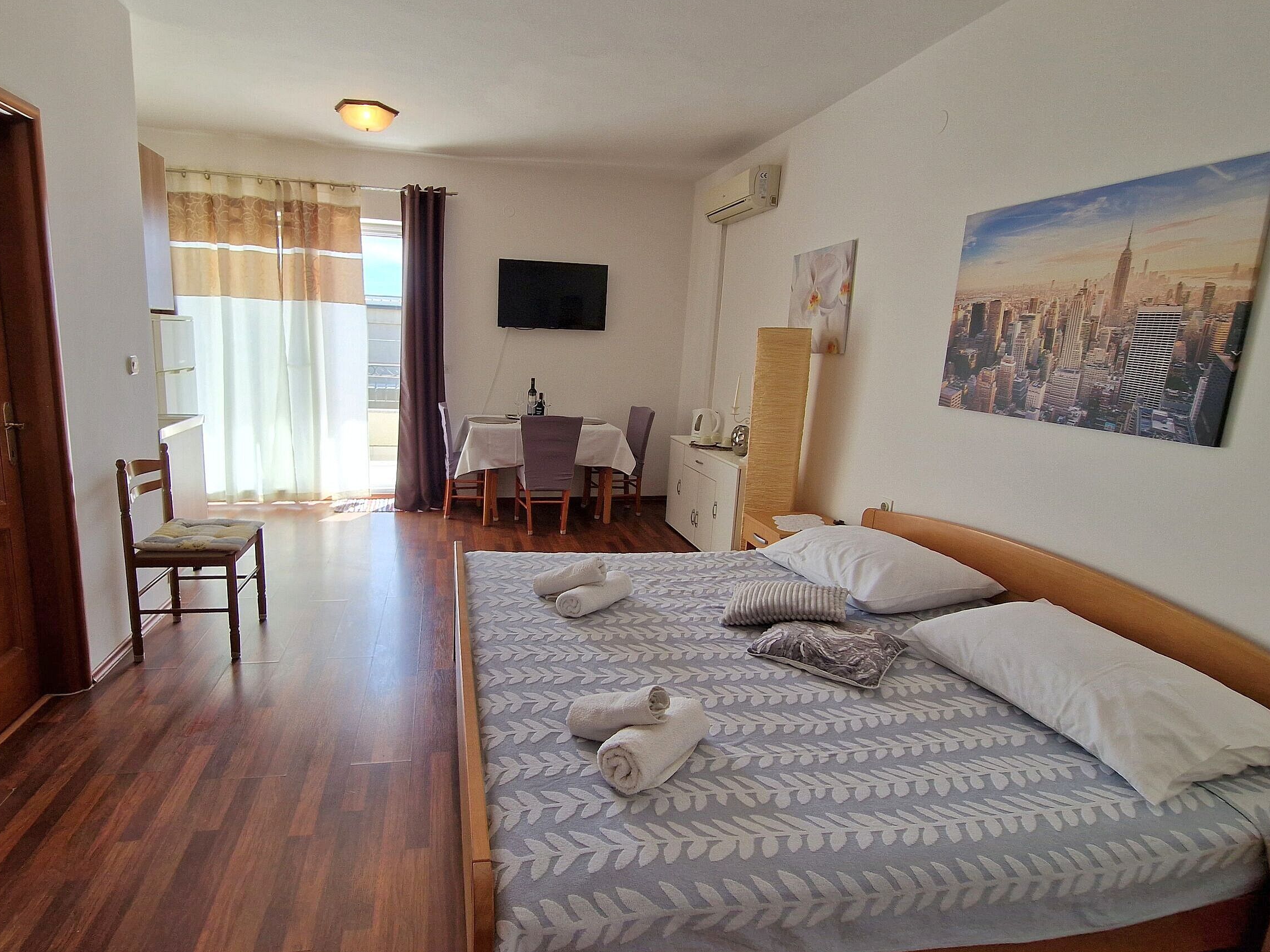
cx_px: 562
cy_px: 448
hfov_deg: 94.1
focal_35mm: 16
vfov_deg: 78.0
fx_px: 587
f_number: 2.2
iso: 50
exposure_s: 1/185
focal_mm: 2.2
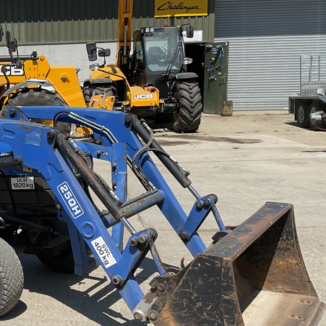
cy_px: 159
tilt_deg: -7.4
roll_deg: +1.9
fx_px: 618
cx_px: 1
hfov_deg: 27.8
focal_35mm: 58
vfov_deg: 29.6
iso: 16
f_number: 1.8
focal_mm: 3
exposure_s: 1/1730
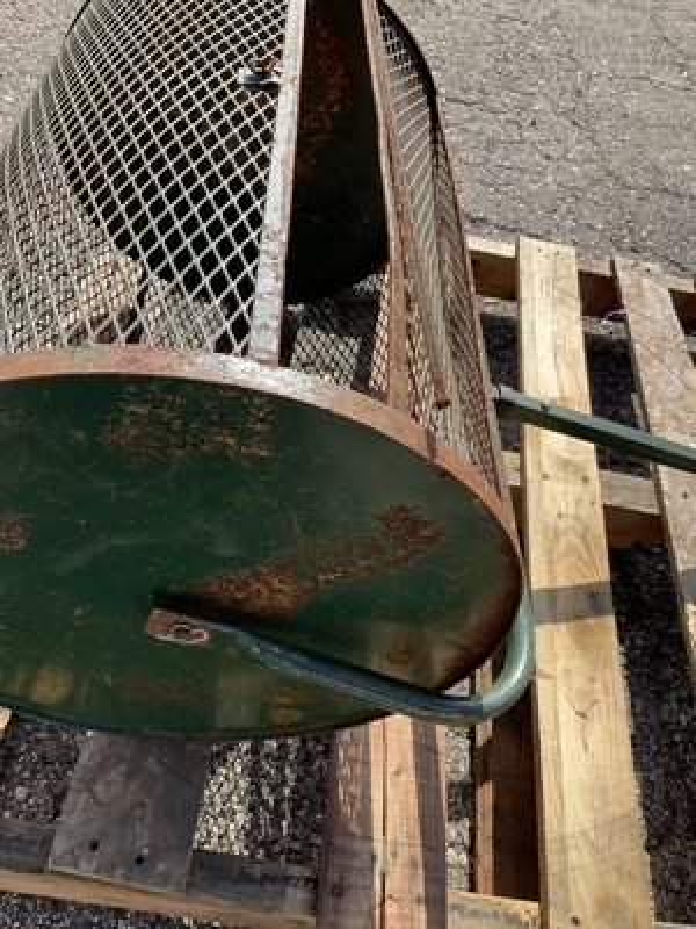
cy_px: 464
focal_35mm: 29
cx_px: 348
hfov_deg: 48.2
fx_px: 777
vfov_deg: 61.7
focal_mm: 3
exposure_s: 1/829
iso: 25
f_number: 1.8
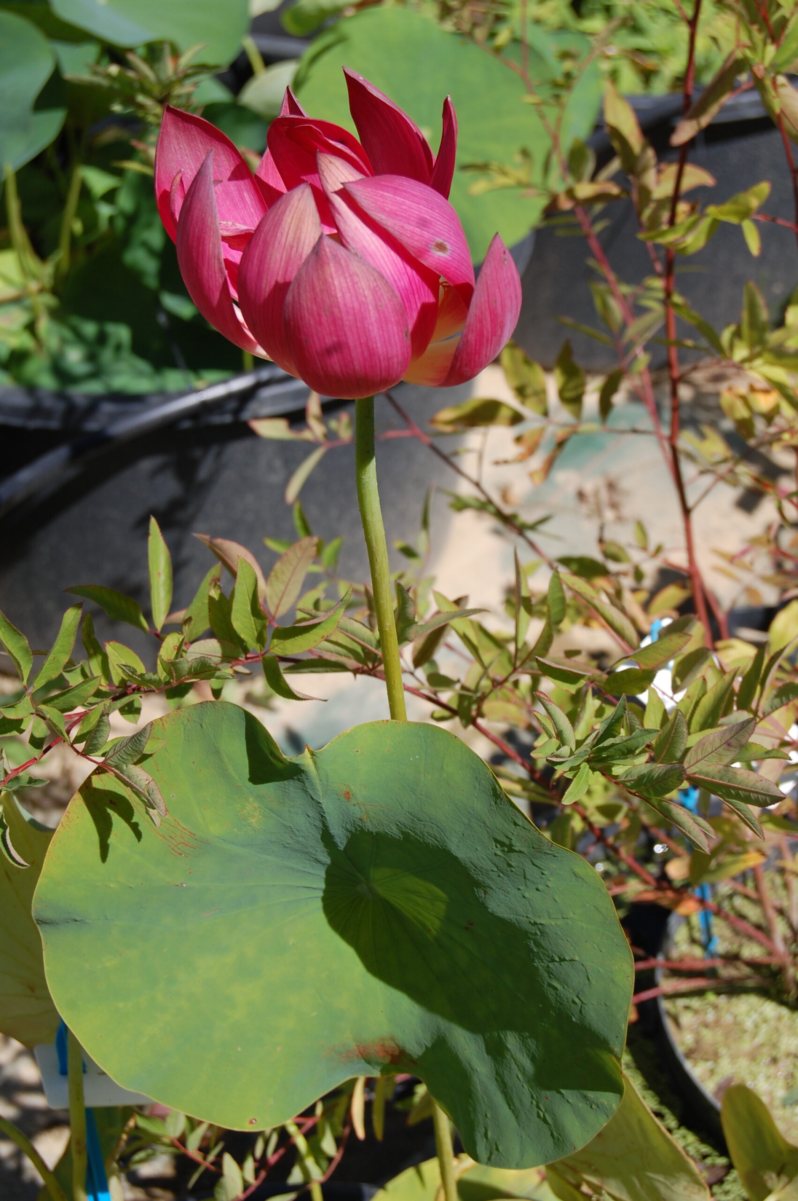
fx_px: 2498
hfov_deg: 18.1
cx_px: 399
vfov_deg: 27.0
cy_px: 600
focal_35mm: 75
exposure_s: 1/400
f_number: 10
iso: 200
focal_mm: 50
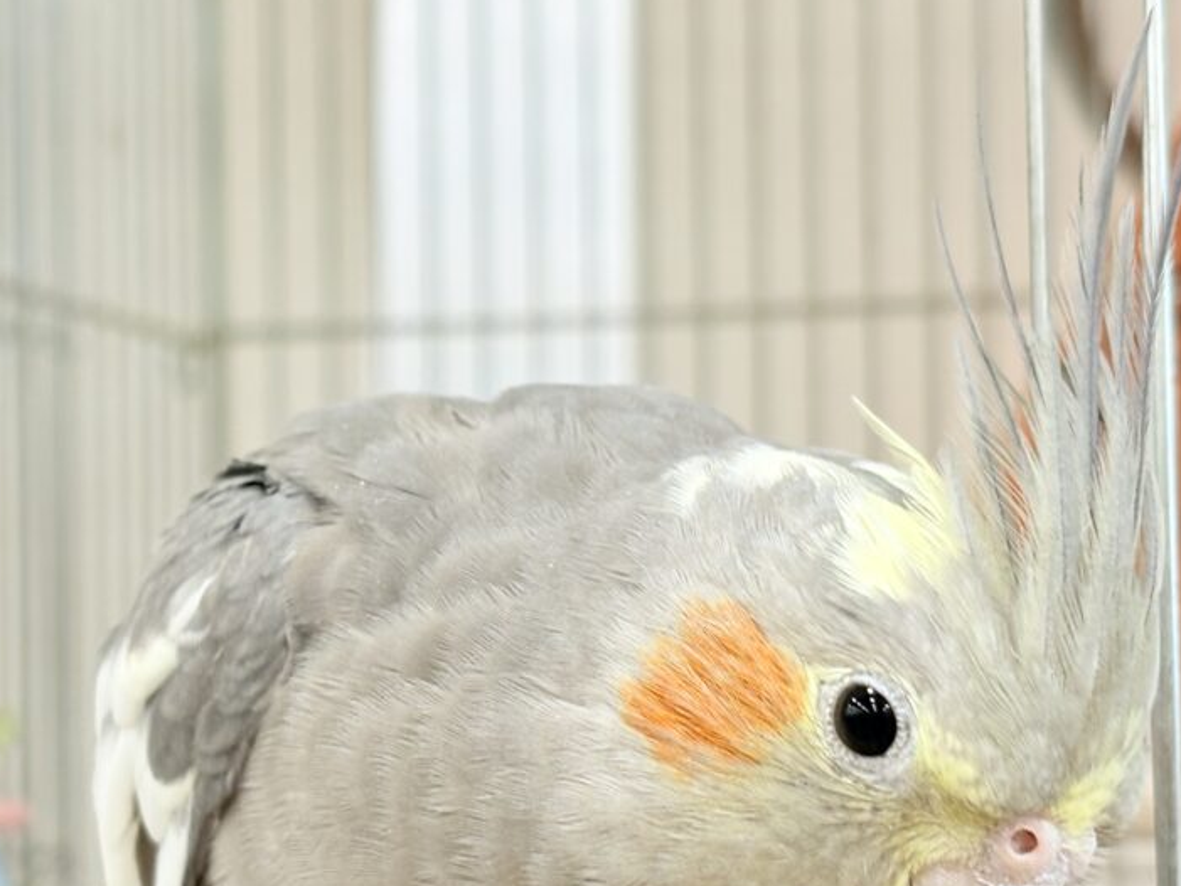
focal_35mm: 89
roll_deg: +1.2
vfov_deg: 16.6
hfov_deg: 21.9
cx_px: 418
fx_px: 3037
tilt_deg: +3.2
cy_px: 505
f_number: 1.6
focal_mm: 5.96
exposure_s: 1/50
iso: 80
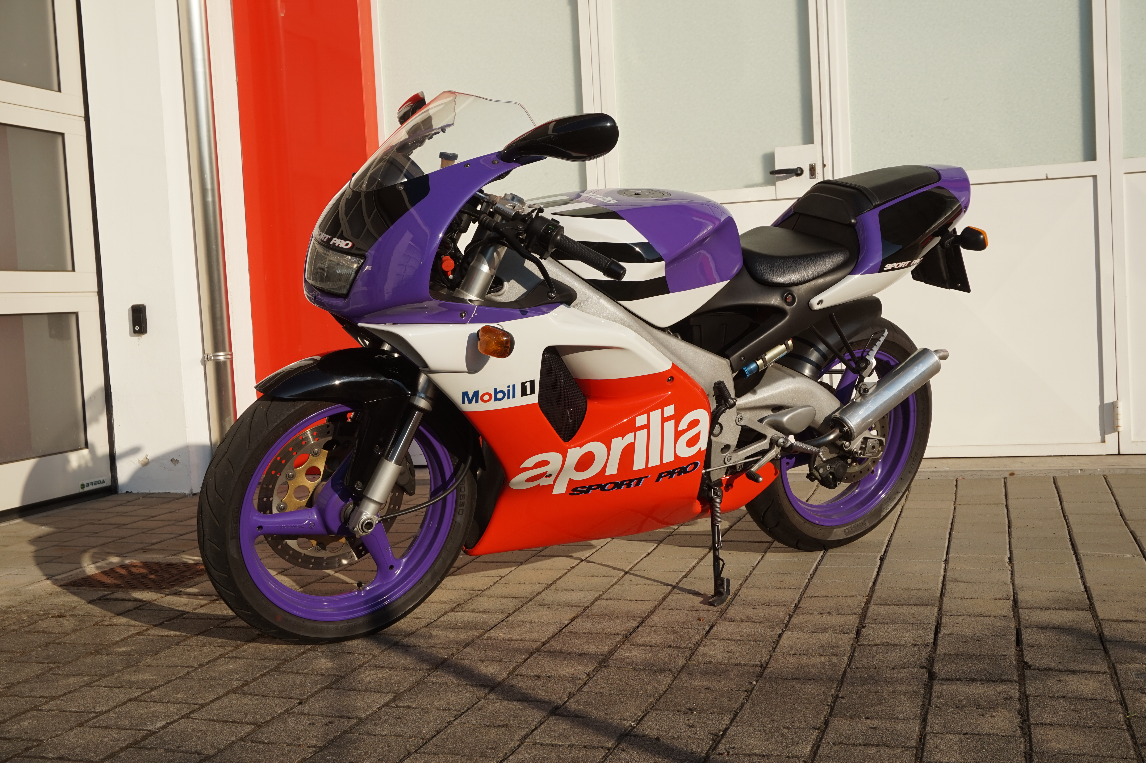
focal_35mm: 40
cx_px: 573
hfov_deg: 47.9
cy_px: 382
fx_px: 1289
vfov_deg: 33.0
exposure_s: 1/250
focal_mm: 27
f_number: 9
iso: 100
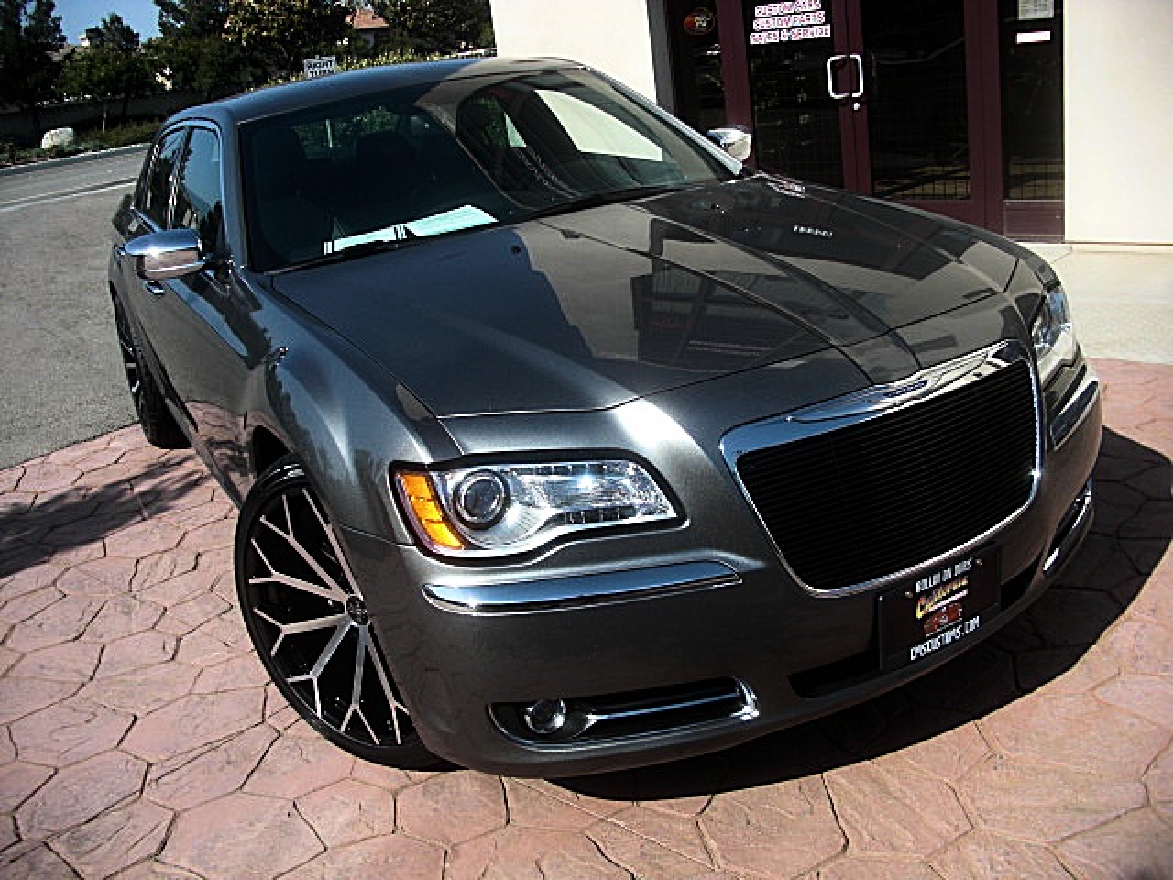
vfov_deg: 39.7
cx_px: 586
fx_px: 1220
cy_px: 440
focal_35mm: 36
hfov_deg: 51.4
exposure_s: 1/800
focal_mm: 6.3
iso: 50
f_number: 2.8
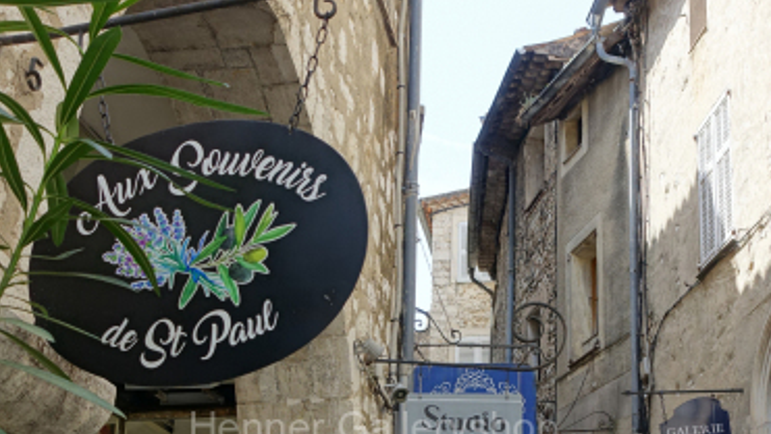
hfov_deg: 34.3
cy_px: 432
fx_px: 1248
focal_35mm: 61
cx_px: 374
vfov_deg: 19.2
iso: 125
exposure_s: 1/200
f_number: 4
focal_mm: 13.34
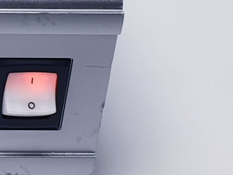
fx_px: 1112
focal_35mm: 165
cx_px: -342
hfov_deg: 10.2
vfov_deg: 8.9
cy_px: -50
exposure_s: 1/50
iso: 64
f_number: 2.4
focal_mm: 4.3
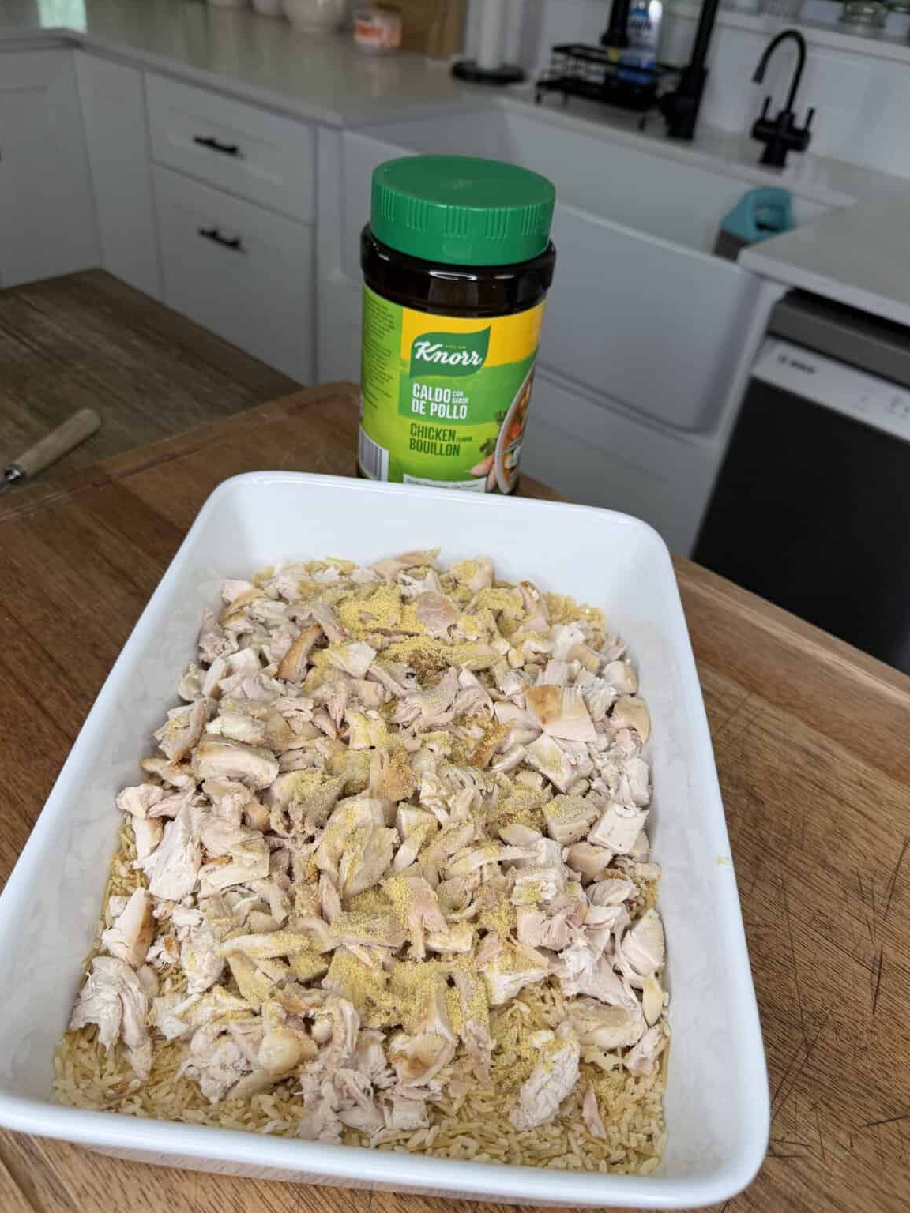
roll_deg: -6.7
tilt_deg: -39.7
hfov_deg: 54.9
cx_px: 447
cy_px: 602
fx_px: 876
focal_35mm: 25
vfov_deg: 69.4
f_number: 1.78
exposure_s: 1/849
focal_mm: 6.76
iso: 80
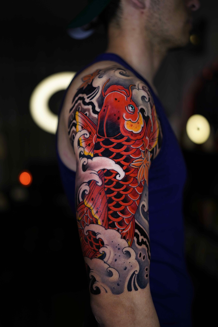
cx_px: 109
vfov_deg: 54.4
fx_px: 318
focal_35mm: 35
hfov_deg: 37.9
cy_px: 164
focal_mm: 35
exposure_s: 1/400
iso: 320
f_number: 1.4
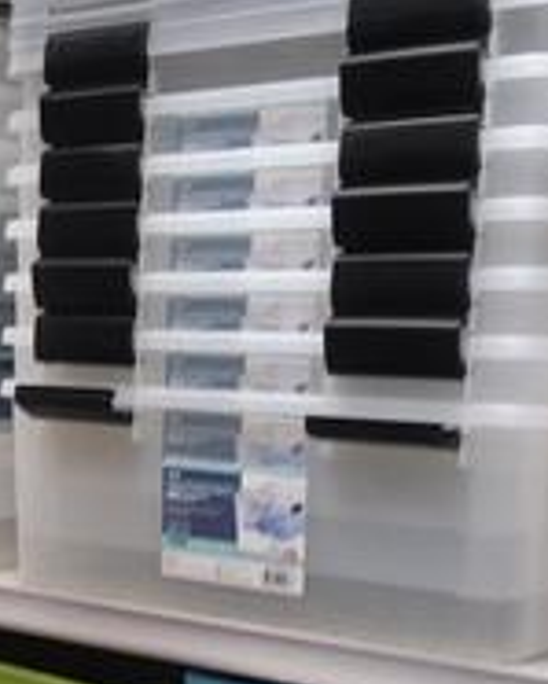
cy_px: 519
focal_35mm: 71
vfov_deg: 26.4
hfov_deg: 20.7
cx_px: -39
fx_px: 1438
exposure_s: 1/30
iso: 125
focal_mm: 2.47
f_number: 1.9
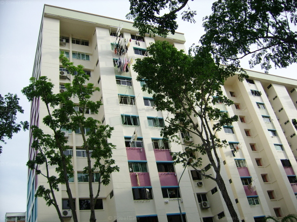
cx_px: 148
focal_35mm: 35
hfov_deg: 52.6
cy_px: 111
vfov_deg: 40.7
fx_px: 300
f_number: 2.8
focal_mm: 5.95
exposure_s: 1/545
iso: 50
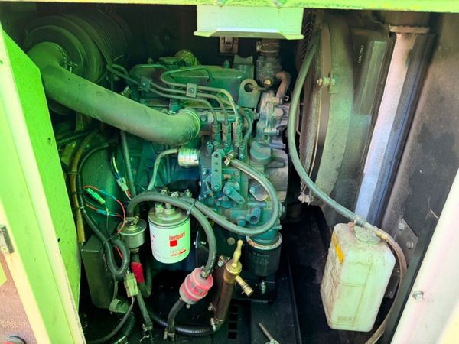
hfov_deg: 71.6
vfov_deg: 56.8
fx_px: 318
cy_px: 172
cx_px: 230
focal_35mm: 24
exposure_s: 1/79
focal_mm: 6.76
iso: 200
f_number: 1.78
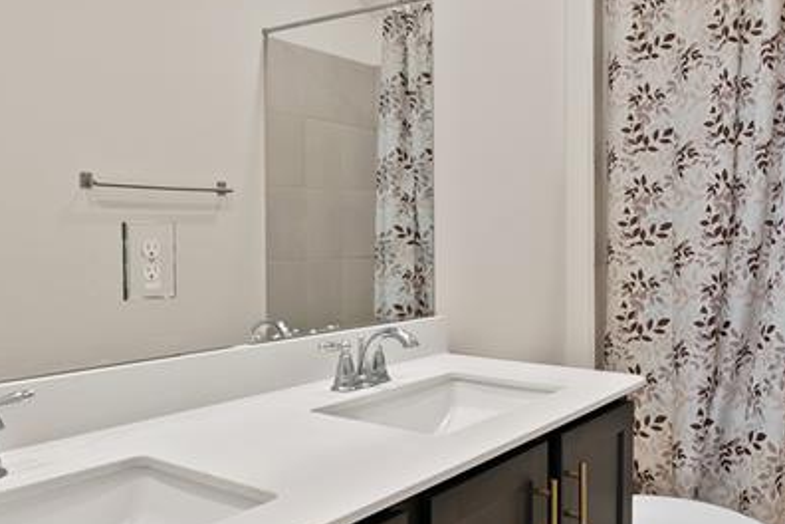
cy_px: 243
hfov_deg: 59.4
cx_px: 498
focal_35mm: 31
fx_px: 676
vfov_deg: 42.3
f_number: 9
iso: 640
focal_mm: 12
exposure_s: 1/2
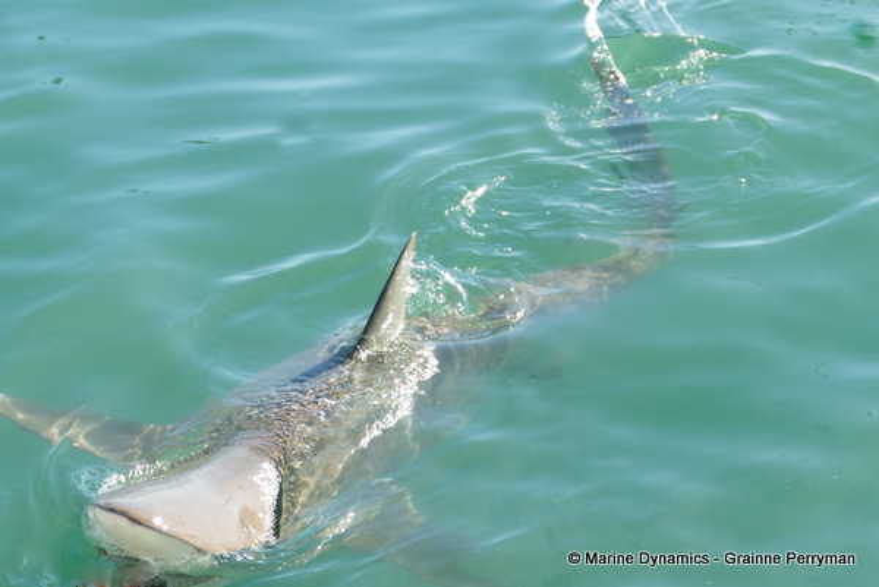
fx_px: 1808
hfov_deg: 27.3
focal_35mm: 74
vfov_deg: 18.5
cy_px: 294
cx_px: 440
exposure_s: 1/500
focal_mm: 26.91
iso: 125
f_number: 3.7
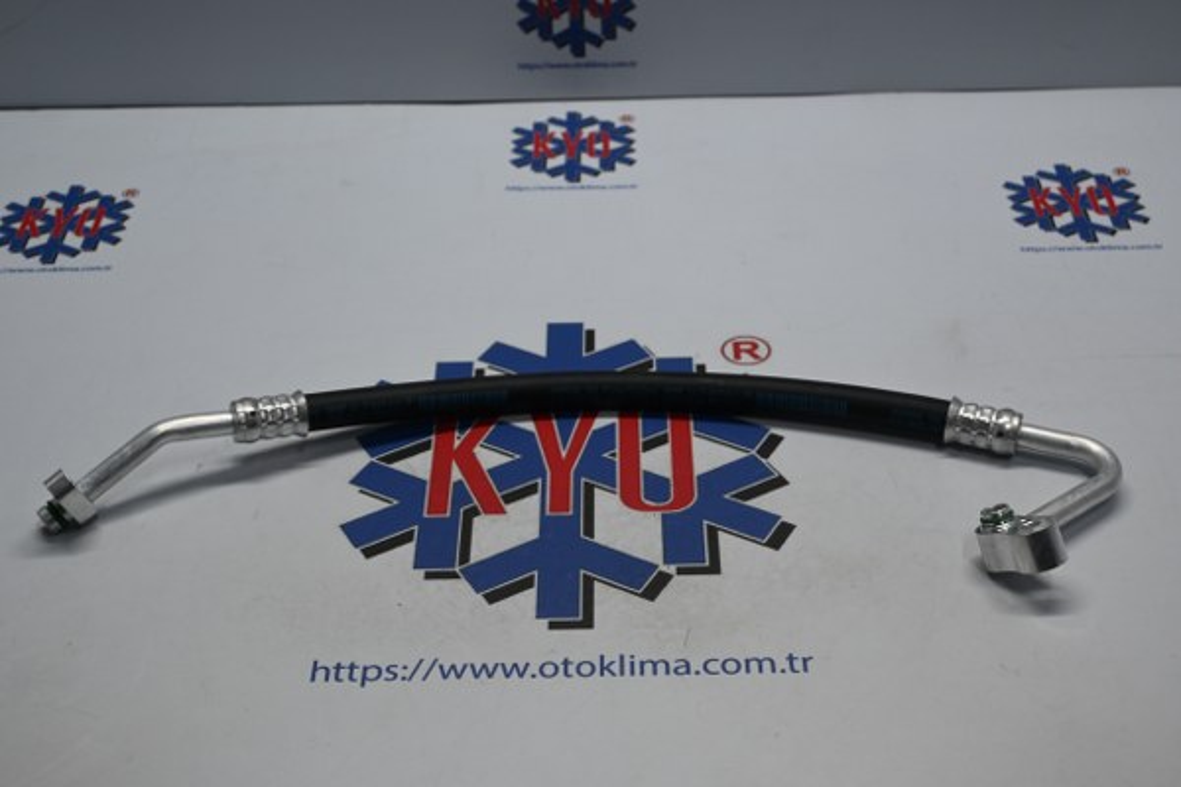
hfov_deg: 36.9
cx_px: 590
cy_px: 394
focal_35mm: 54
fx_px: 1771
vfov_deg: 25.1
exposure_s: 1/60
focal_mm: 36
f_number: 5.3
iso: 320
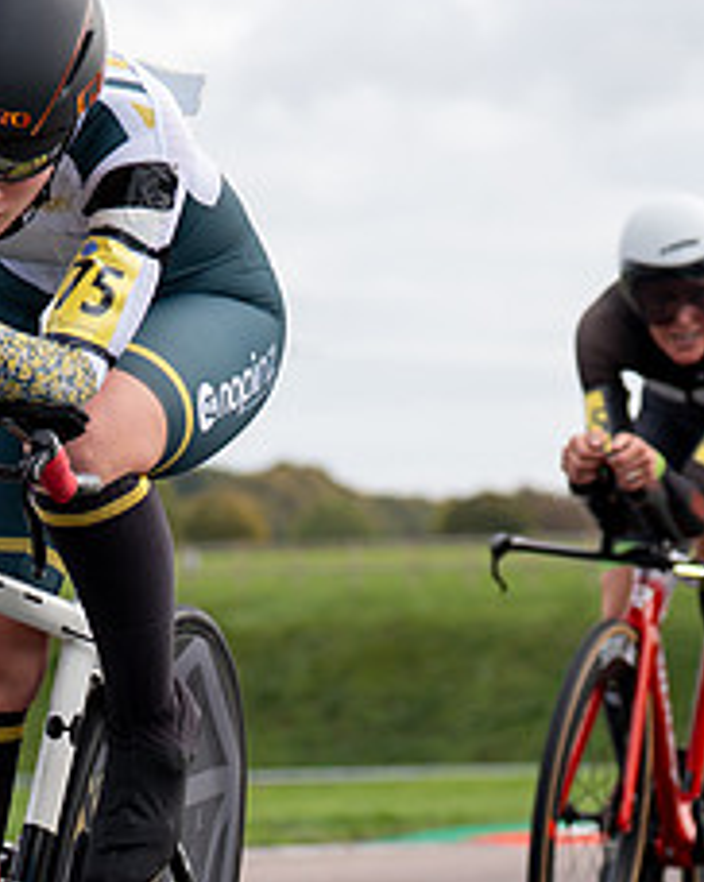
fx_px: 6676
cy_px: 706
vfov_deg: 7.5
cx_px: -75
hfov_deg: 6.0
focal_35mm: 256
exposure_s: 1/800
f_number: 3.5
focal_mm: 70
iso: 125
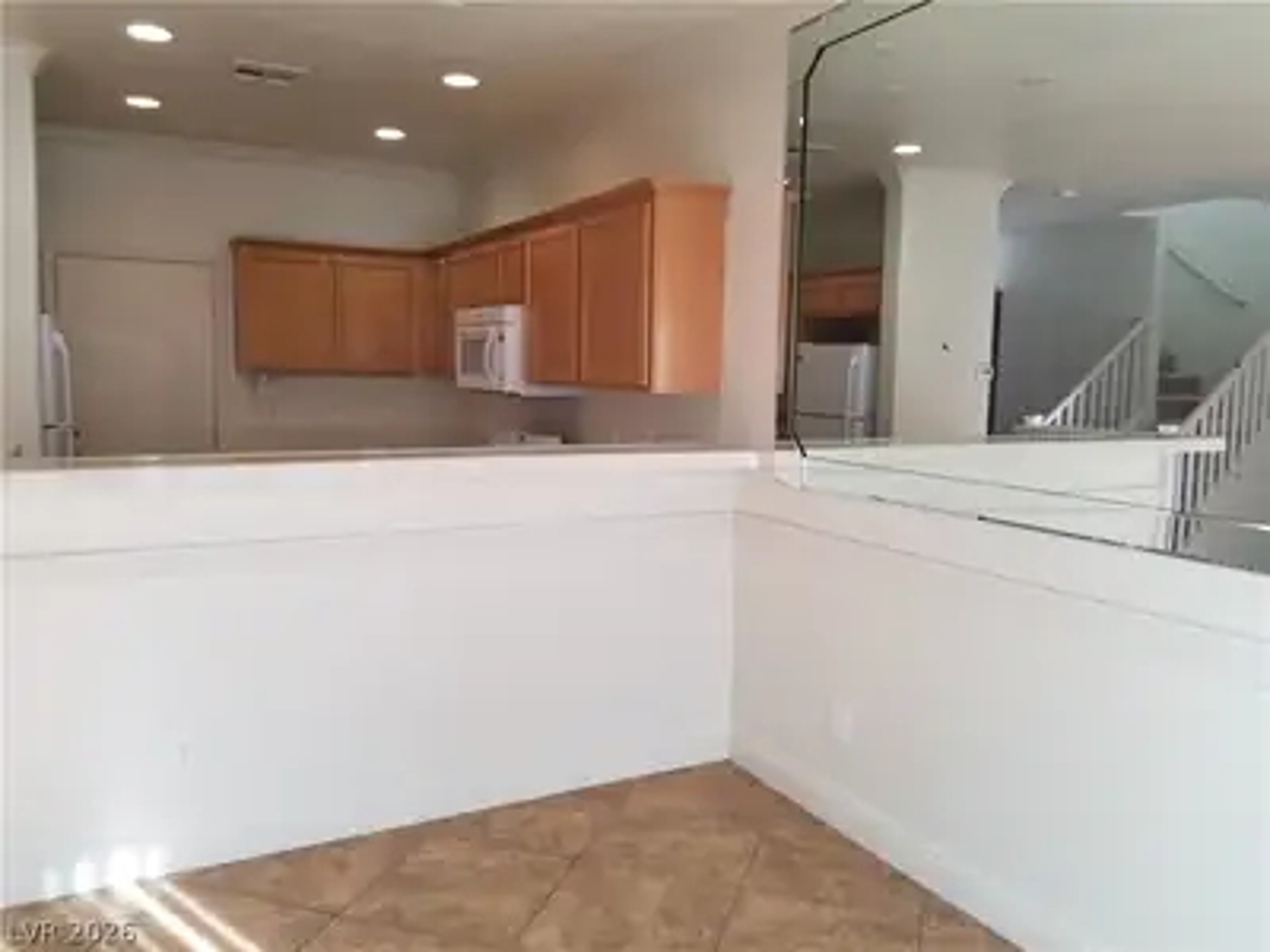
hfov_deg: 67.3
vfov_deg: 53.1
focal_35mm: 26
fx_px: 954
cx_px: 635
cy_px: 476
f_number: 1.7
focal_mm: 4.25
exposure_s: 1/60
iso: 64
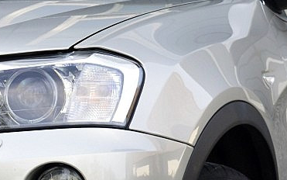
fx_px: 1885
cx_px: -77
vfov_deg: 5.4
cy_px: 127
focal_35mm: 241
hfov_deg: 8.6
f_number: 9
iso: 400
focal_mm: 36
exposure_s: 1/160
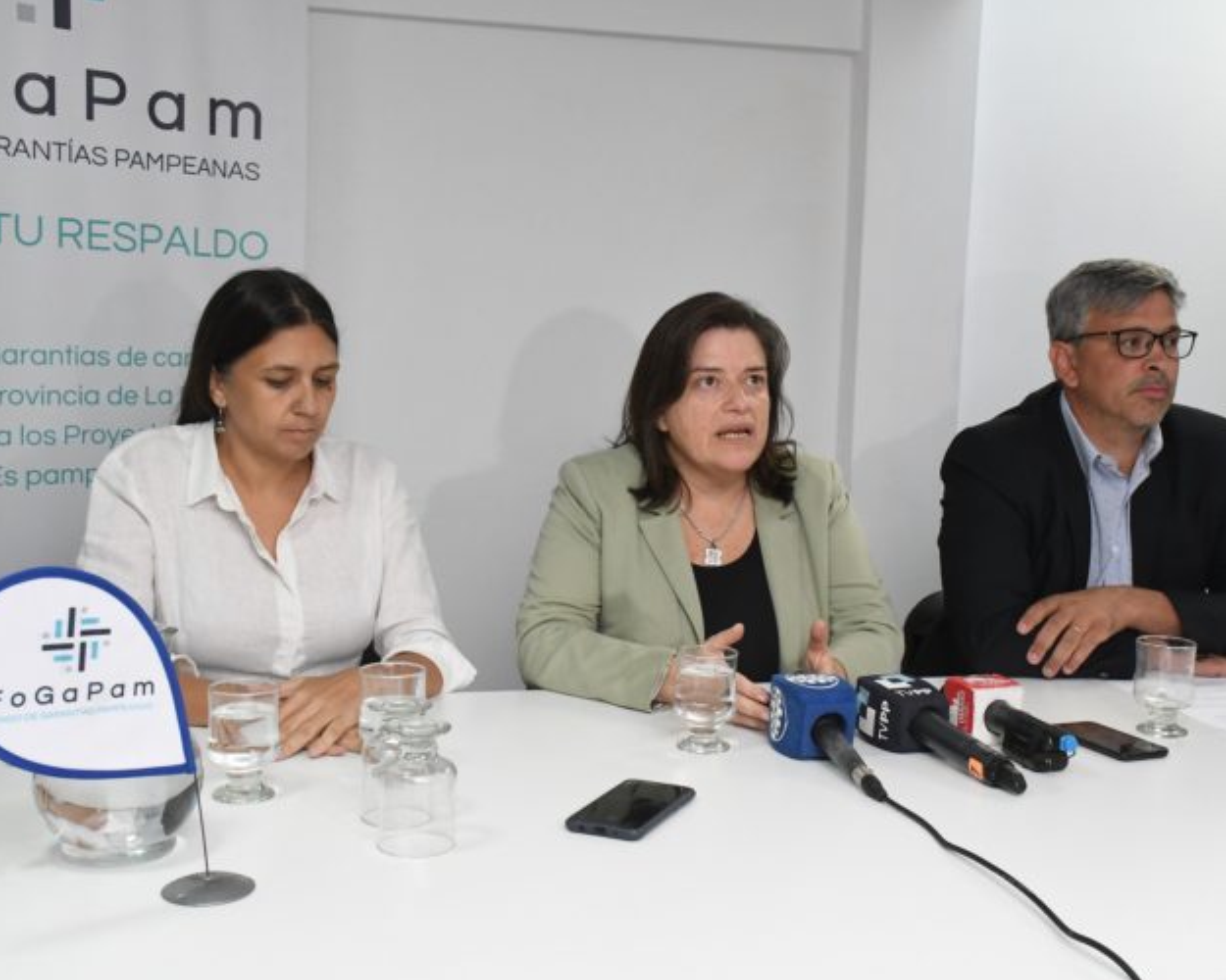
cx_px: 681
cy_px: 496
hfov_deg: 41.1
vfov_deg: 33.4
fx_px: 1633
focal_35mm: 45
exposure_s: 1/250
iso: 3200
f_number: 8
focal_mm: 26
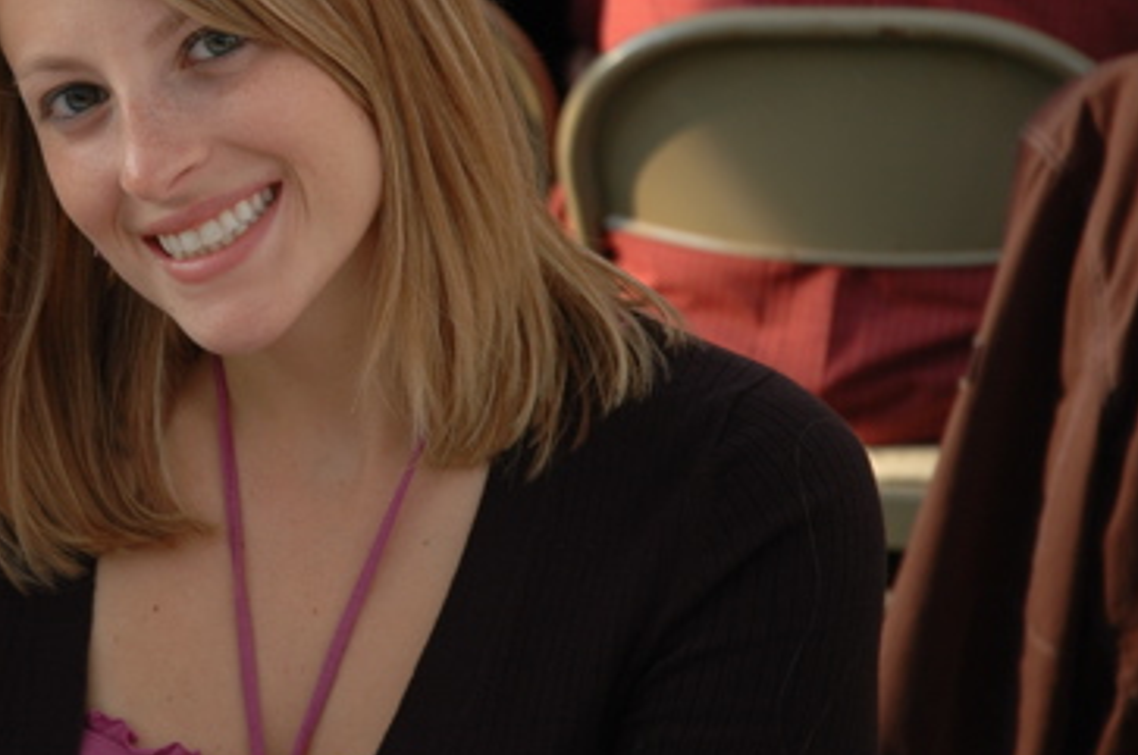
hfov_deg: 13.8
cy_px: 262
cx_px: 176
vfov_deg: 9.2
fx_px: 4672
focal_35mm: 148
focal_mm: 56
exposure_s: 1/60
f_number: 4.5
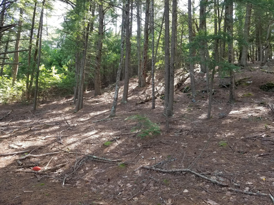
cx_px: 137
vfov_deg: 53.1
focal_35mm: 26
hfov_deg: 67.3
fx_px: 206
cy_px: 102
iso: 100
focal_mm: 4.25
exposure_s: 1/120
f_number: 1.7
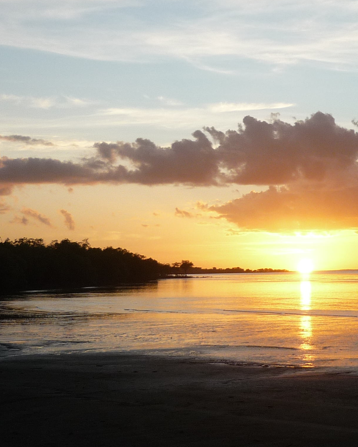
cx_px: 287
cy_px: 222
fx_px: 1153
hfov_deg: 17.5
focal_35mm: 87
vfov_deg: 22.0
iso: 100
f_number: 3
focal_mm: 6.8
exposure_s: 1/500
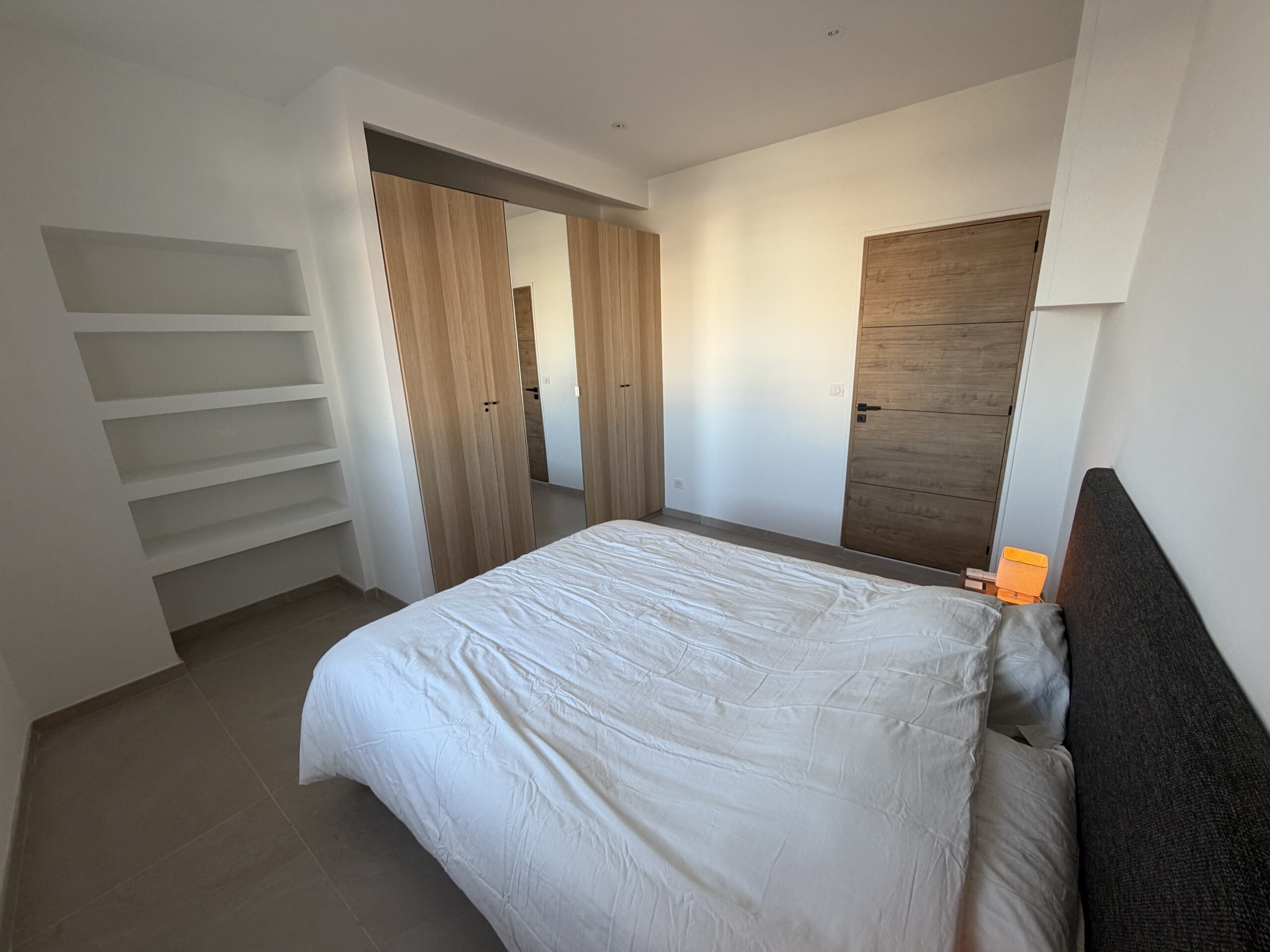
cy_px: 476
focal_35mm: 14
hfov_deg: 102.1
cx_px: 635
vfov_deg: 85.7
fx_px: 514
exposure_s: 1/100
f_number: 2.2
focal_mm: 2.22
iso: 125
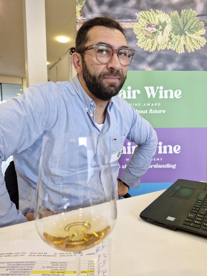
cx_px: 104
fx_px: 183
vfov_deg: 73.9
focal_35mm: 23
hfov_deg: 58.9
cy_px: 138
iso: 200
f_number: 1.8
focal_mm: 5.54
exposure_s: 1/100
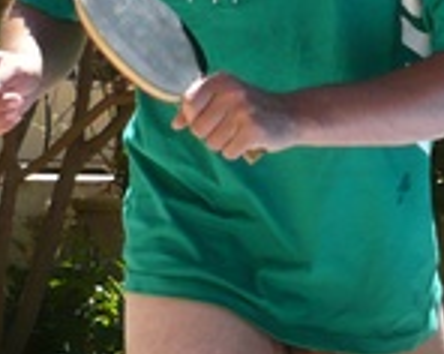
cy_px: 81
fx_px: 2428
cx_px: 657
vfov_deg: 8.3
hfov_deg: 10.1
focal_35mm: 185
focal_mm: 5.8
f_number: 2.8
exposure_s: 1/500
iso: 100
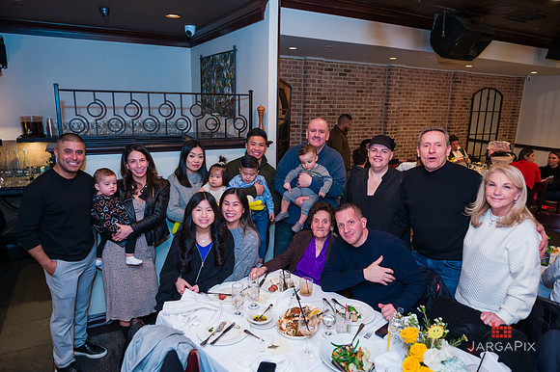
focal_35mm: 24
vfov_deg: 53.1
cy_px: 186
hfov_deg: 73.8
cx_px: 280
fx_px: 373
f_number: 4
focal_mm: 24
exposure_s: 1/200
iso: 1600
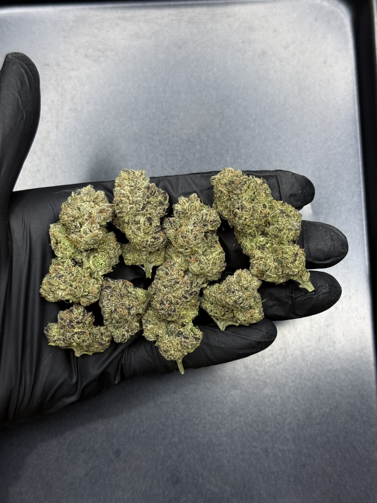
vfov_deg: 39.7
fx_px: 697
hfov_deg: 30.3
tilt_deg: -82.4
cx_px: 188
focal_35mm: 48
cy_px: 252
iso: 100
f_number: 1.78
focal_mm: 6.76
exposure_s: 1/50
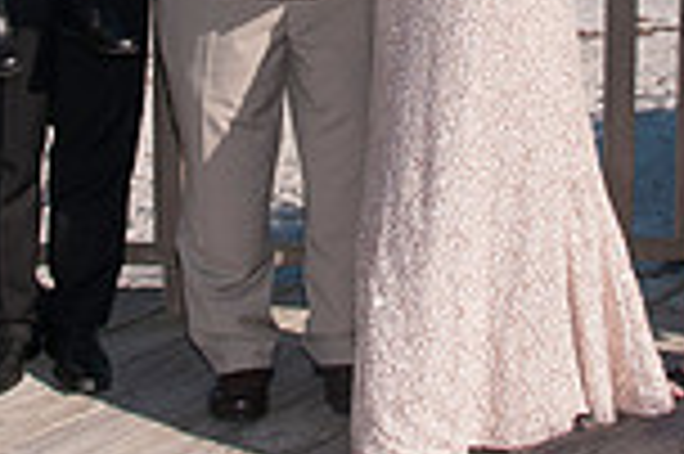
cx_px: 360
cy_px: -178
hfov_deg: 19.8
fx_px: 1955
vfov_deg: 12.7
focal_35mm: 103
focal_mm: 18
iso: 100
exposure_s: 1/250
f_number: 11
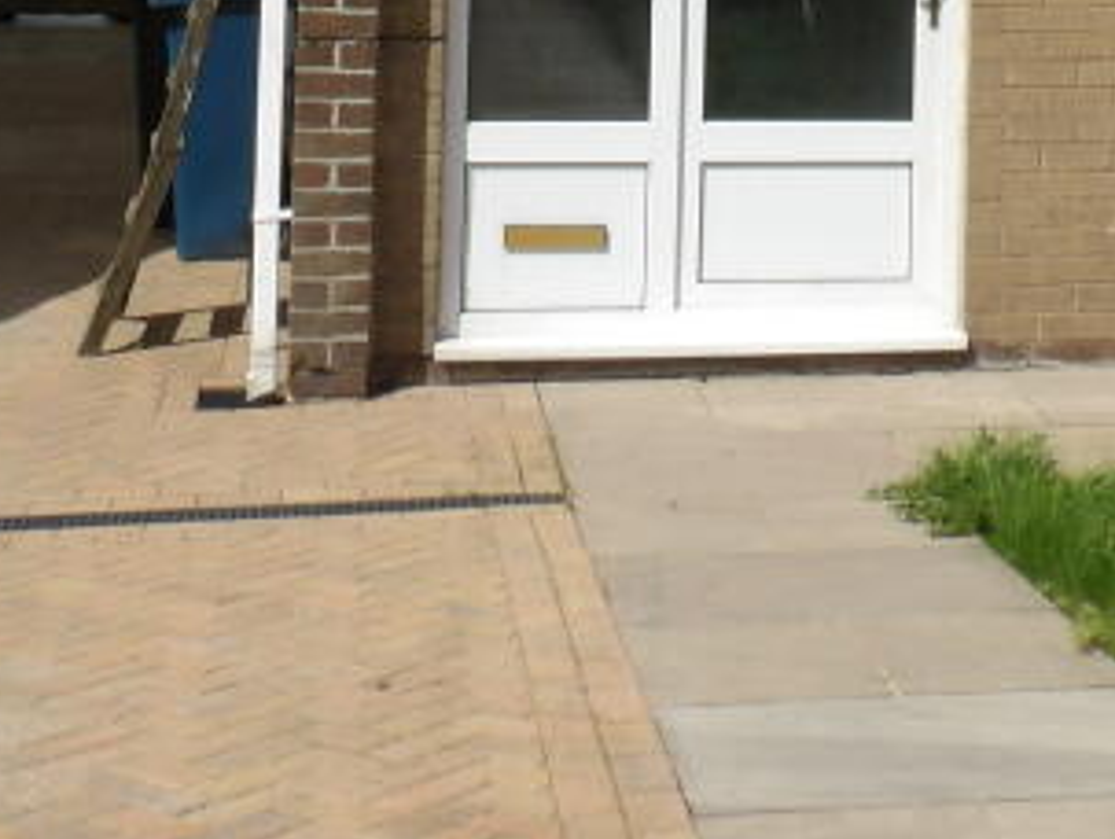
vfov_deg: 16.8
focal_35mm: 81
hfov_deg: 23.9
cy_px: -364
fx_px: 2612
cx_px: 824
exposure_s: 1/405
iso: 100
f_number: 4.1
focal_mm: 4.3
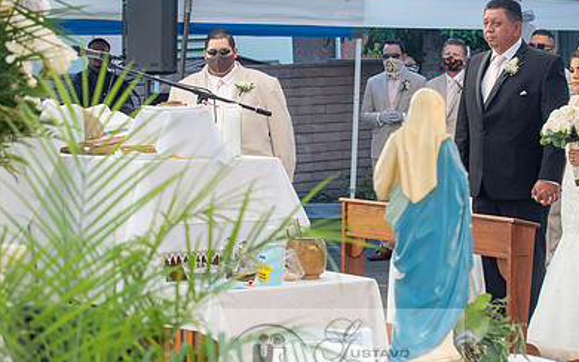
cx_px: 341
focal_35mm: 106
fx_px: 1673
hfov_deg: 19.6
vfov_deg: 12.4
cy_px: 204
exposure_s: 1/250
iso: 640
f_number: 6.3
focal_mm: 70
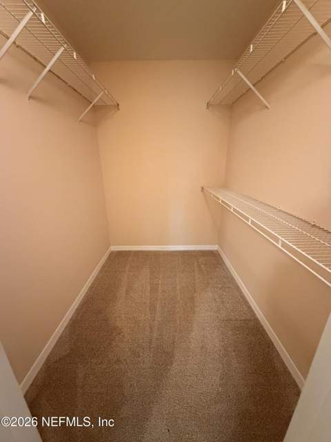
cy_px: 221
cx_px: 166
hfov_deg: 85.7
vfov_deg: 102.1
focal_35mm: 14
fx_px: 178
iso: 1000
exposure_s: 1/60
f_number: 2.2
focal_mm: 2.22
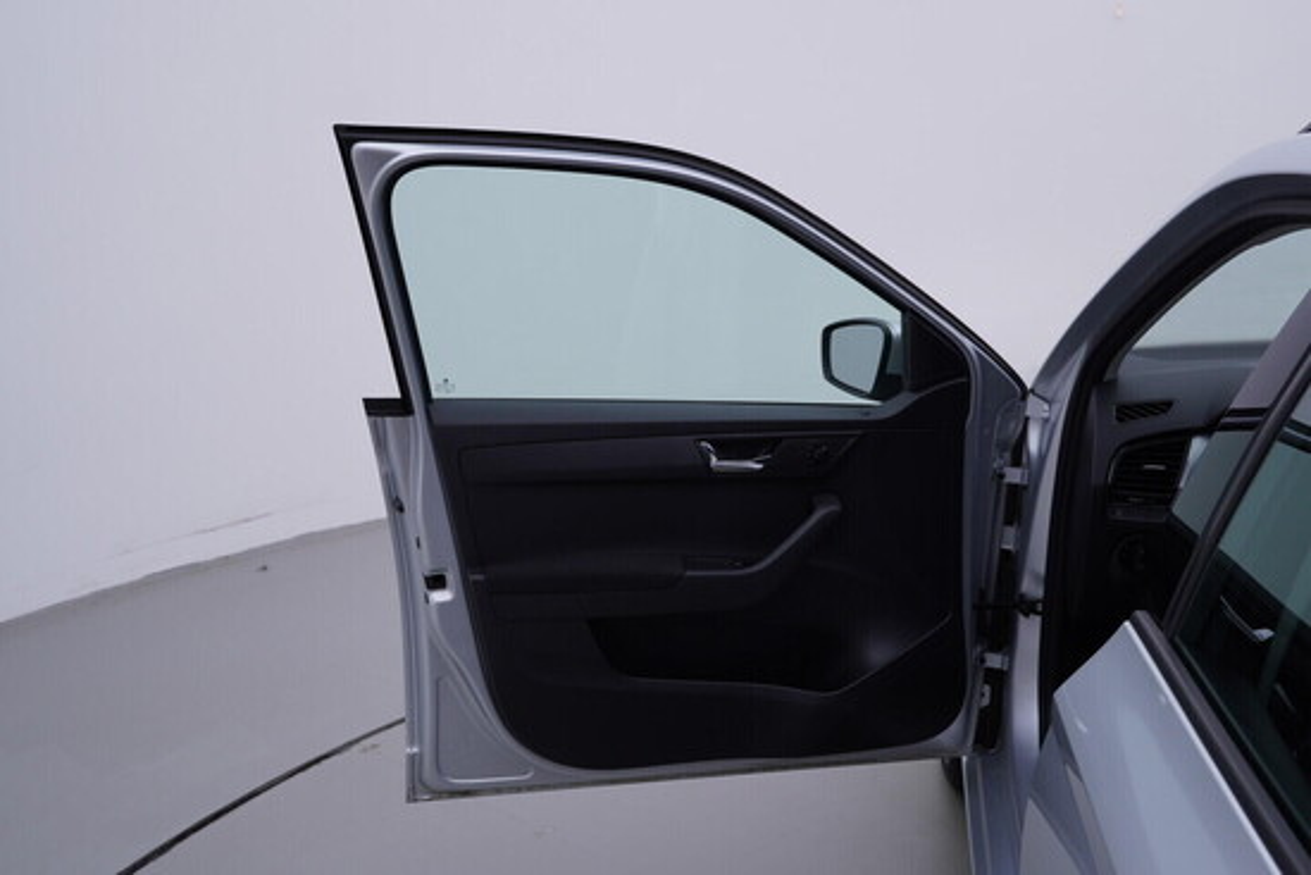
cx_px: 656
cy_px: 438
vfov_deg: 36.9
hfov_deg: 53.1
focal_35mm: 36
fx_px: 1311
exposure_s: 1/100
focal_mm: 24
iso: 125
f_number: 4.5
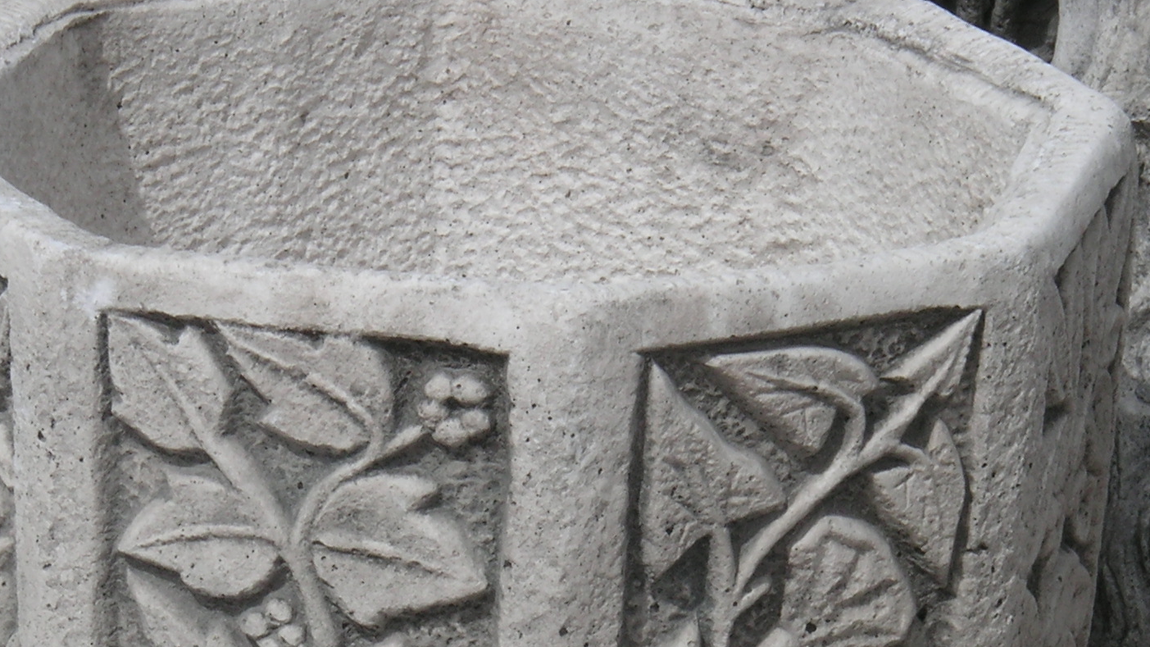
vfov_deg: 7.3
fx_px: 5092
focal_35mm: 167
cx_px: 452
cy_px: 565
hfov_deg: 12.9
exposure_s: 1/350
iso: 50
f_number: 8
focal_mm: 14
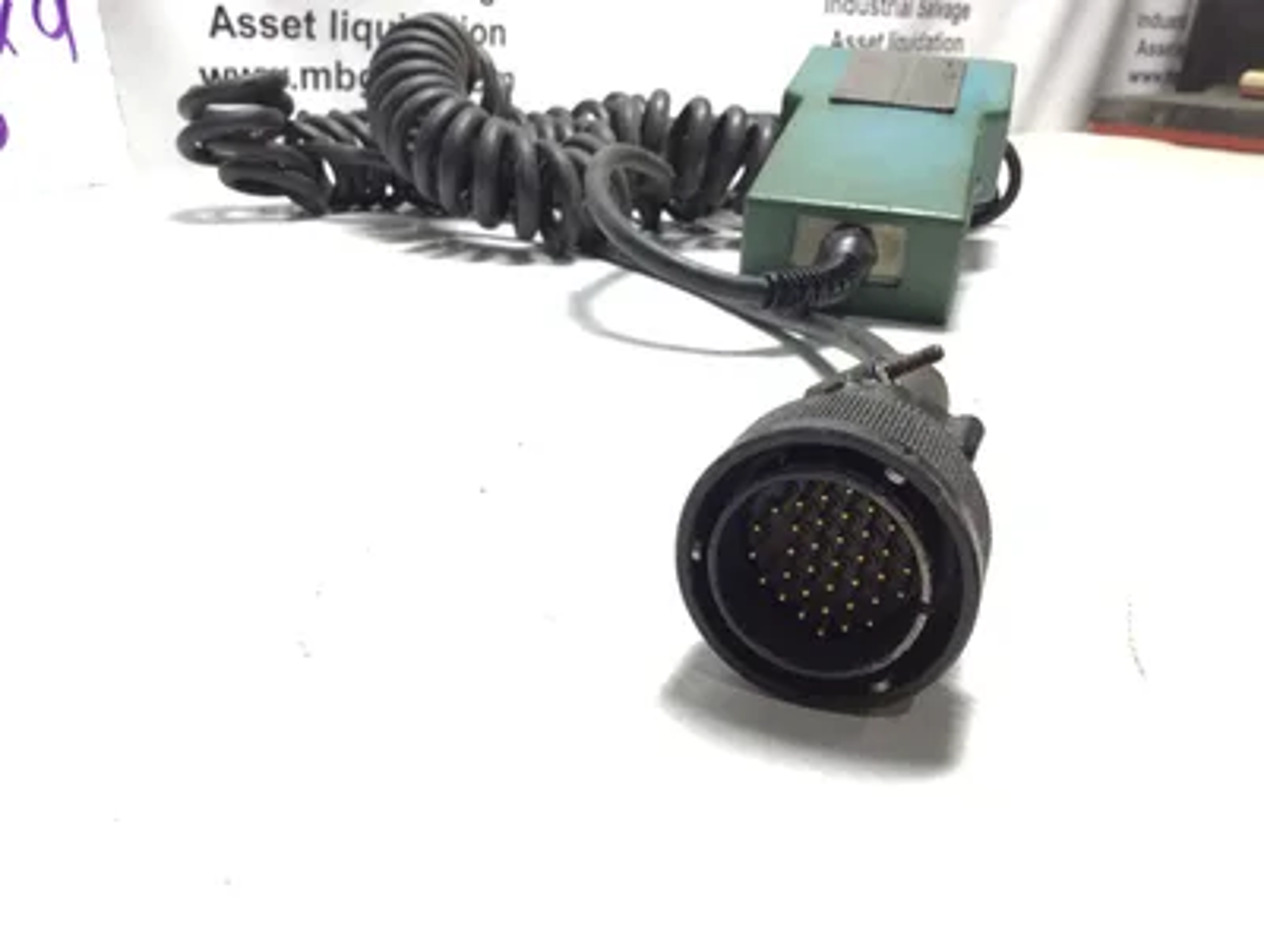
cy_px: 474
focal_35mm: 31
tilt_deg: -21.2
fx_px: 1132
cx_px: 632
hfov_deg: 58.4
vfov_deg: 45.4
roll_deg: -1.8
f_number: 2.4
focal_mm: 3.3
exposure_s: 1/60
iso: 32
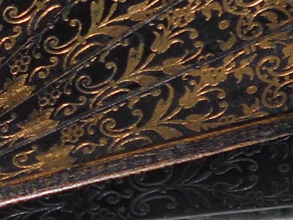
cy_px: -34
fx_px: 1372
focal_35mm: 162
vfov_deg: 9.1
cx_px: -241
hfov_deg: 11.3
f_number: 8.8
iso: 80
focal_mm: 5.8
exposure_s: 1/25
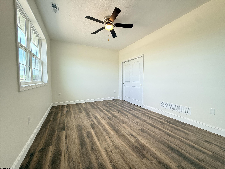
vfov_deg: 85.7
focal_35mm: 14
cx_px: 112
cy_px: 84
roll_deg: +0.1
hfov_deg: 102.1
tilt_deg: -2.2
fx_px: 91
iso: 125
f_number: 2.2
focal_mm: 2.22
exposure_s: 1/120
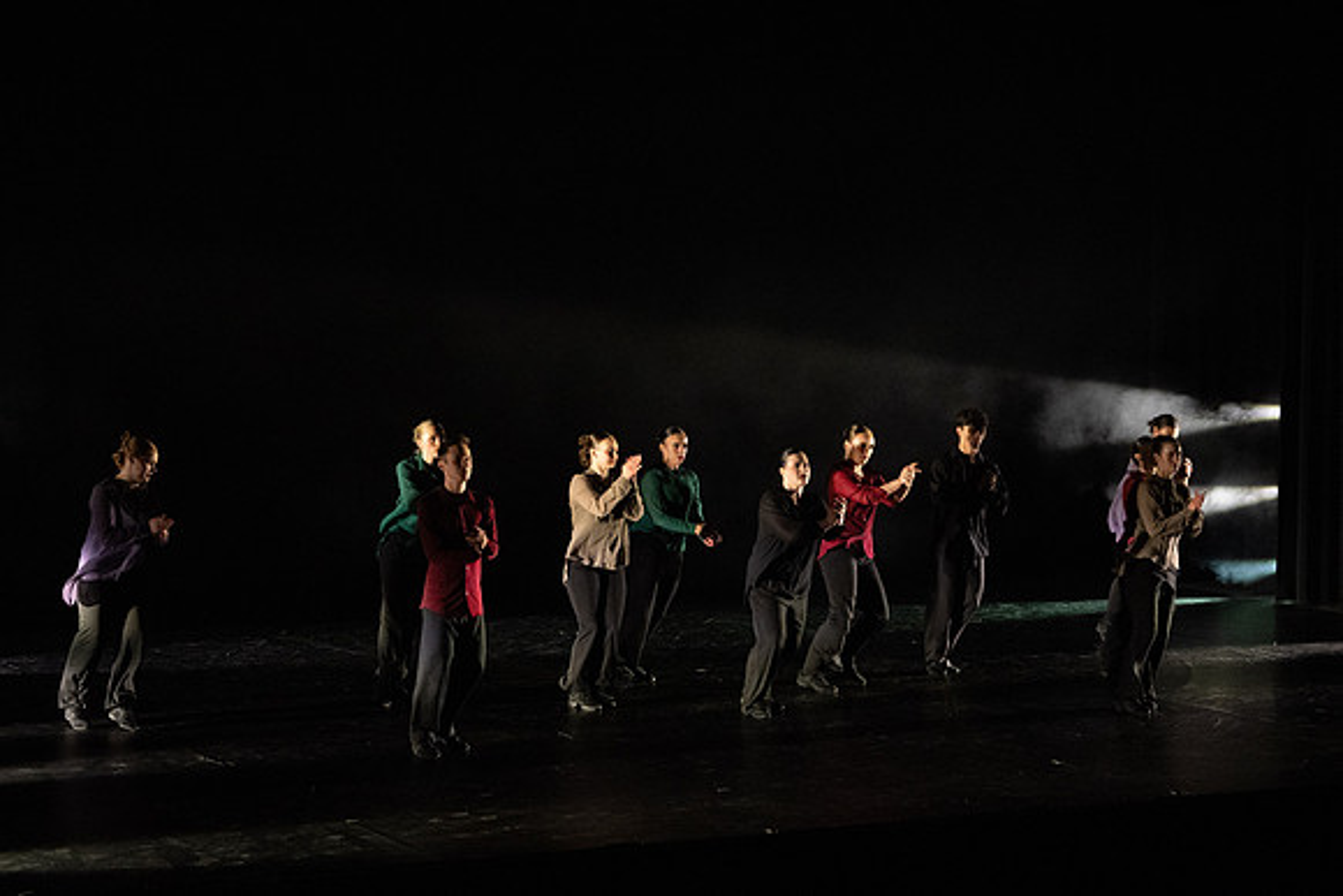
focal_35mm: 81
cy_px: 386
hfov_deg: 24.9
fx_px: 3036
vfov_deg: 16.8
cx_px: 662
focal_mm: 70
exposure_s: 1/500
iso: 5000
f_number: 2.8
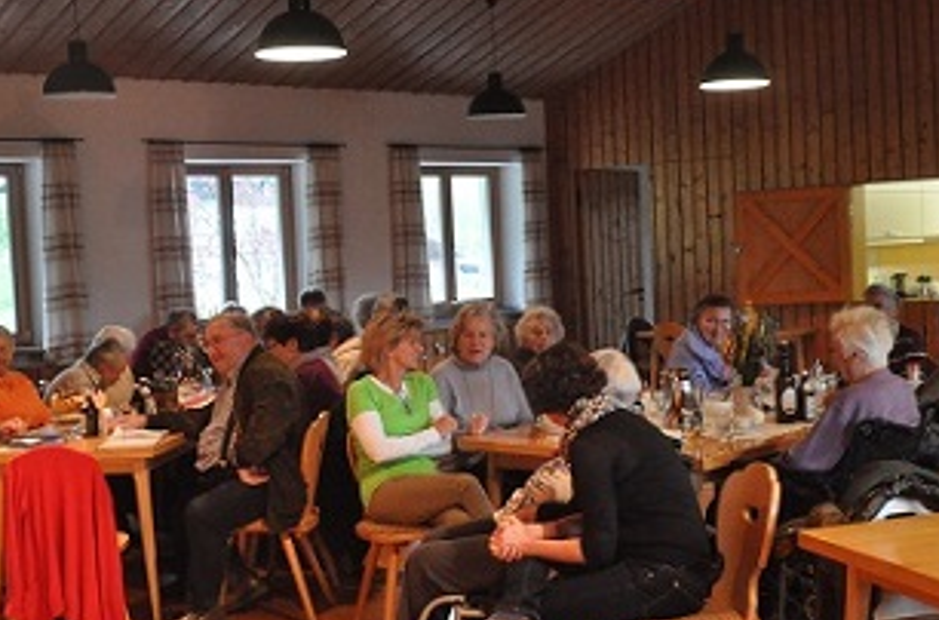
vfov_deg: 25.3
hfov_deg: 37.6
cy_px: 325
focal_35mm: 53
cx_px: 512
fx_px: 1378
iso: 3200
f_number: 3.5
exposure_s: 1/50
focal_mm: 24
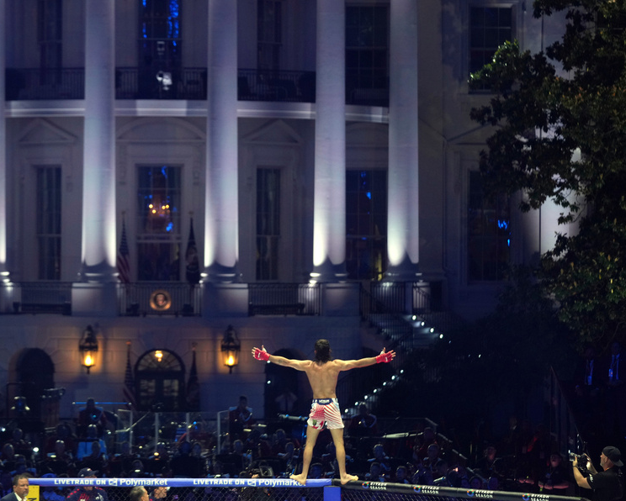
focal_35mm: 151
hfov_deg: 12.7
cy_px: 219
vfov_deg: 10.2
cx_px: 198
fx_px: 2799
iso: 2000
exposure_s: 1/500
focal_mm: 117
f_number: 2.8
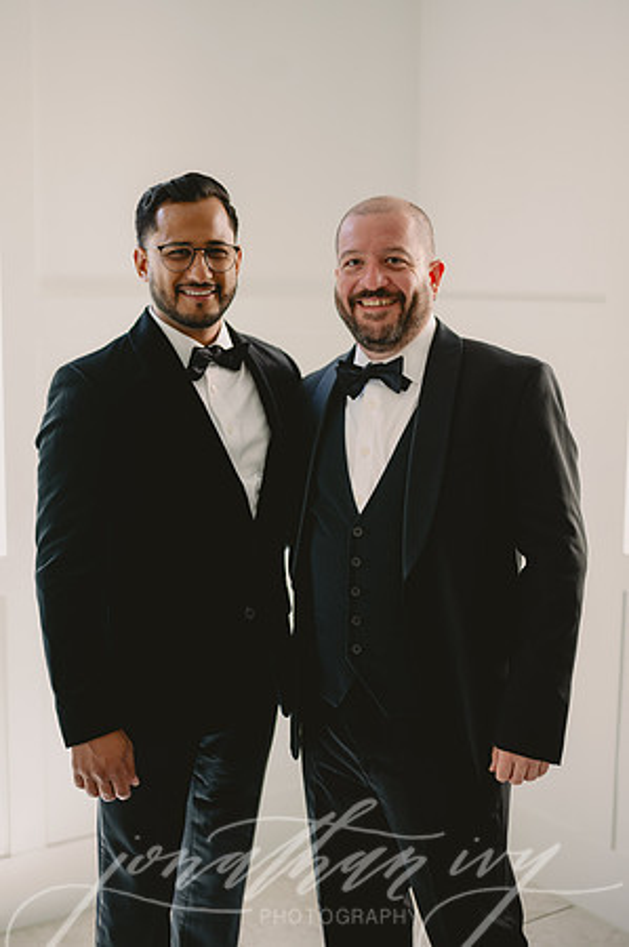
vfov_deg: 39.6
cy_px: 474
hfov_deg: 26.9
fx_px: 1313
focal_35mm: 50
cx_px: 314
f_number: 2
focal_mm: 50
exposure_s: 1/320
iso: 250
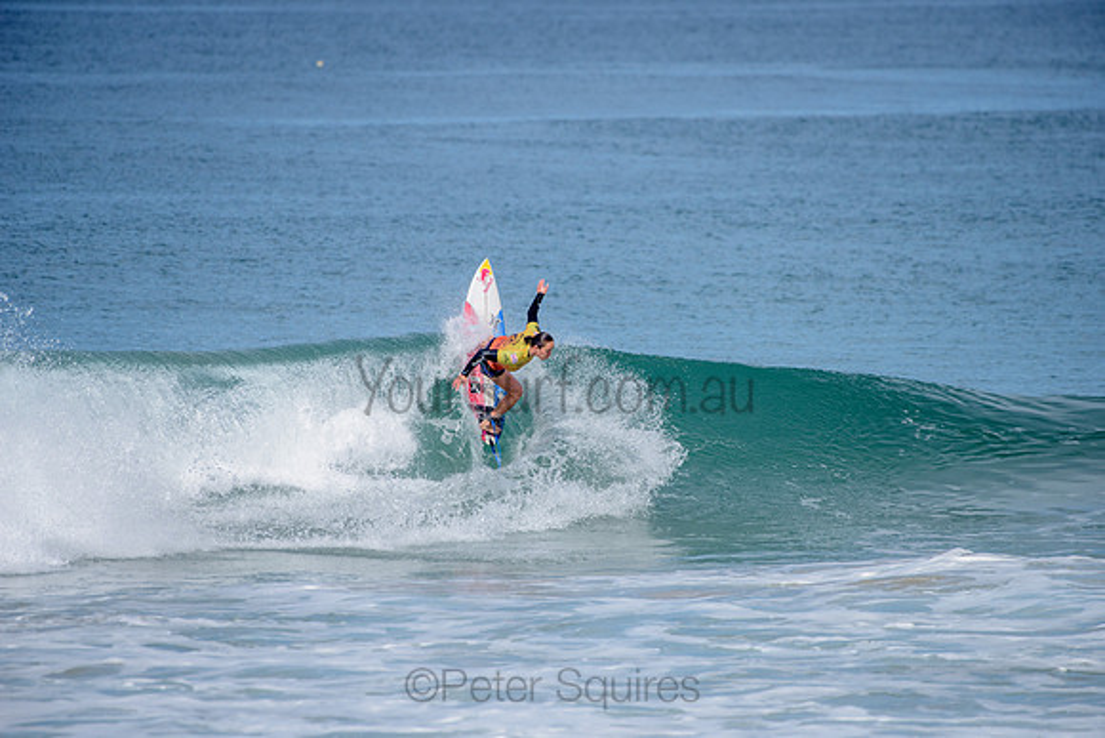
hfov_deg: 4.1
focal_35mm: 500
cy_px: 369
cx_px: 552
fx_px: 15350
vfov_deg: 2.8
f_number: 6.3
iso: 250
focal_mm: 500
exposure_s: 1/2500
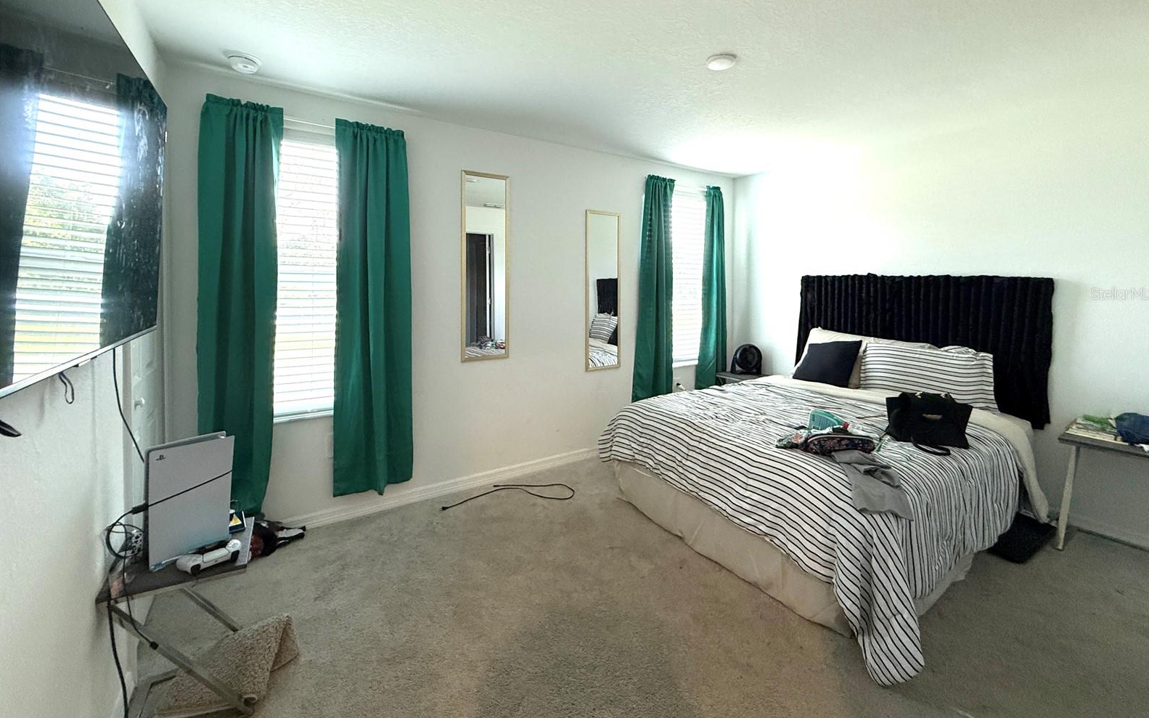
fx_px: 470
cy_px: 293
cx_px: 579
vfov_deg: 74.1
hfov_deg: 101.5
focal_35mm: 15
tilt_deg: -1.0
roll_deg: +0.2
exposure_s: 1/120
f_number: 2.2
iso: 500
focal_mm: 2.22
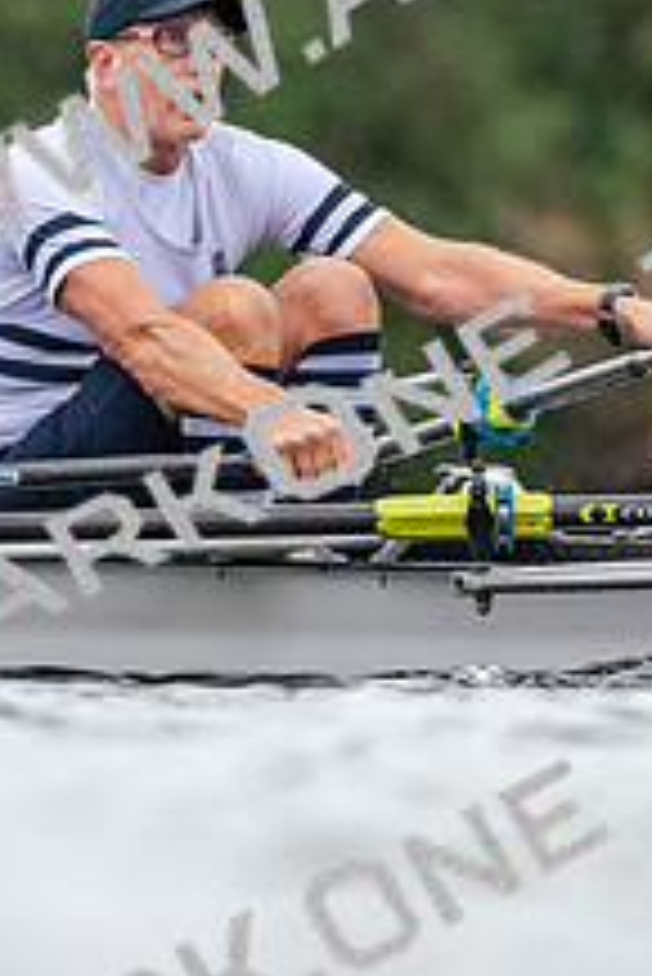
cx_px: 436
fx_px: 43530
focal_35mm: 1605
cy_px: 277
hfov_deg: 0.9
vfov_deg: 1.3
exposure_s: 1/2500
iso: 4500
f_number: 4
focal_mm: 600
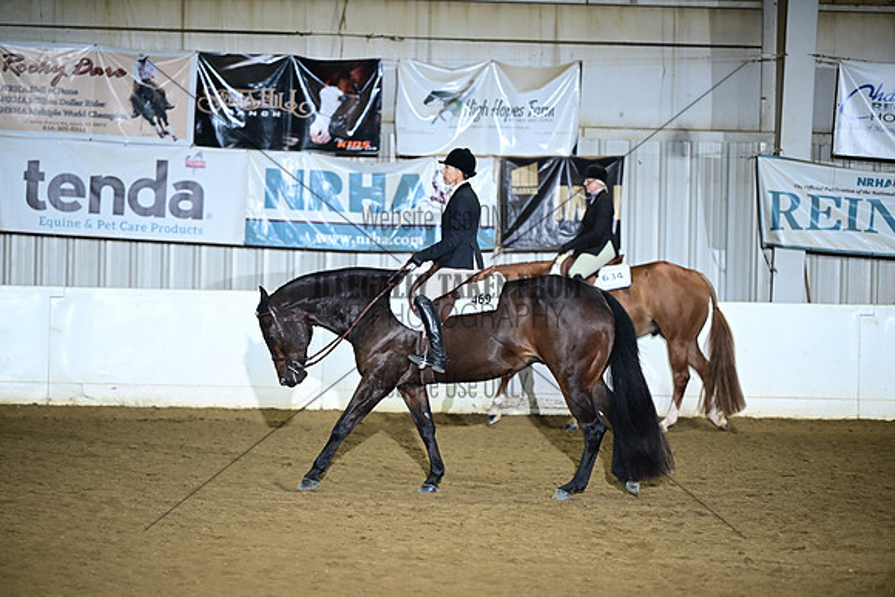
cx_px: 448
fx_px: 4973
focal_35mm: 200
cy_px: 298
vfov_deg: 6.9
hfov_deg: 10.3
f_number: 2.8
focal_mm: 200
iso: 640
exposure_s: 1/203
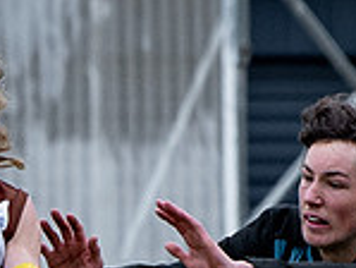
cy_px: 320
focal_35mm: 3253
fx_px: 33482
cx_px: -99
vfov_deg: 0.5
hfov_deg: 0.6
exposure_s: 1/800
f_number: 4
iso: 250
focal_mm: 200
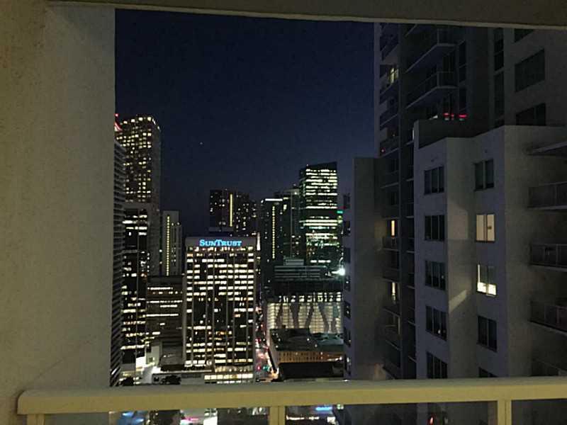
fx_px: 475
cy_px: 212
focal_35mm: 29
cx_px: 284
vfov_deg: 48.2
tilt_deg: +4.2
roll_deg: -1.1
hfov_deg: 61.7
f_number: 2.2
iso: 800
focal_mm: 4.15
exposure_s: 1/15
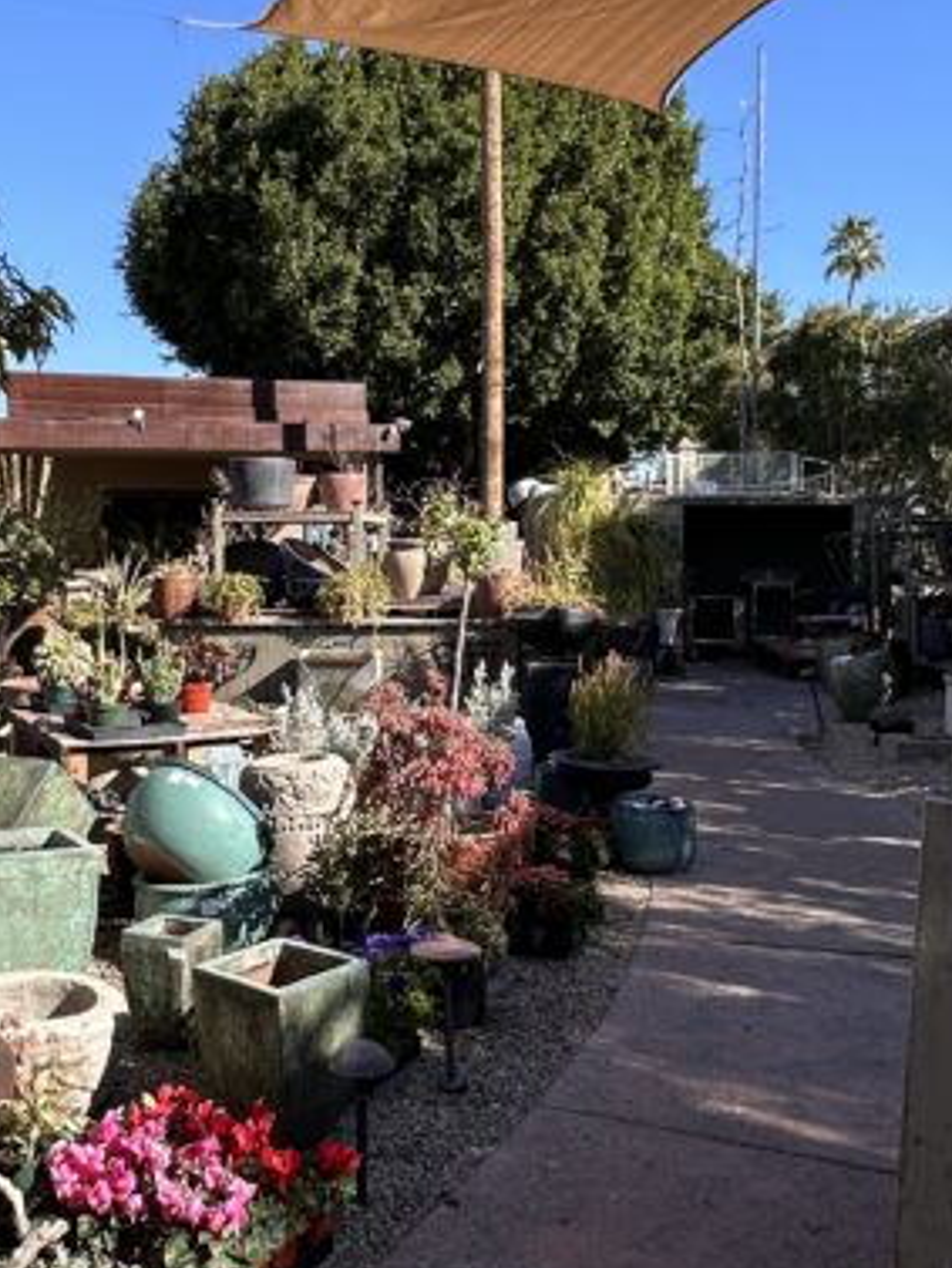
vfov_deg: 49.0
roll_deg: -0.2
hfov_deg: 37.5
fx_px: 1393
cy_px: 612
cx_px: 363
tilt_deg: -3.0
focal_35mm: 38
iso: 40
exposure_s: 1/997
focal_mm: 2.22
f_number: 2.2
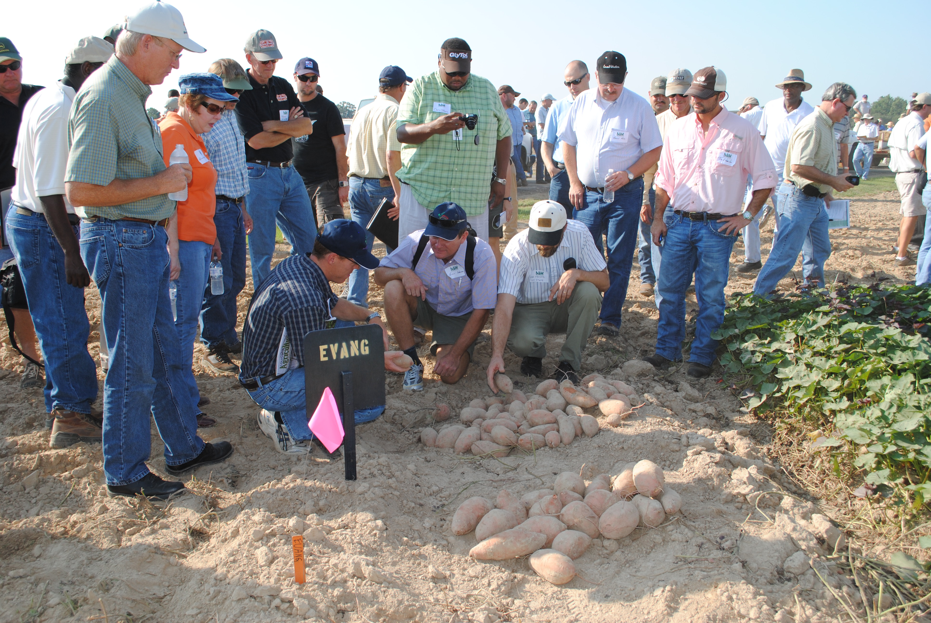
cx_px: 466
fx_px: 854
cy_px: 312
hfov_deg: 57.2
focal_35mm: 33
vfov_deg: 40.1
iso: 100
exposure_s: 1/200
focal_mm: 22
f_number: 7.1
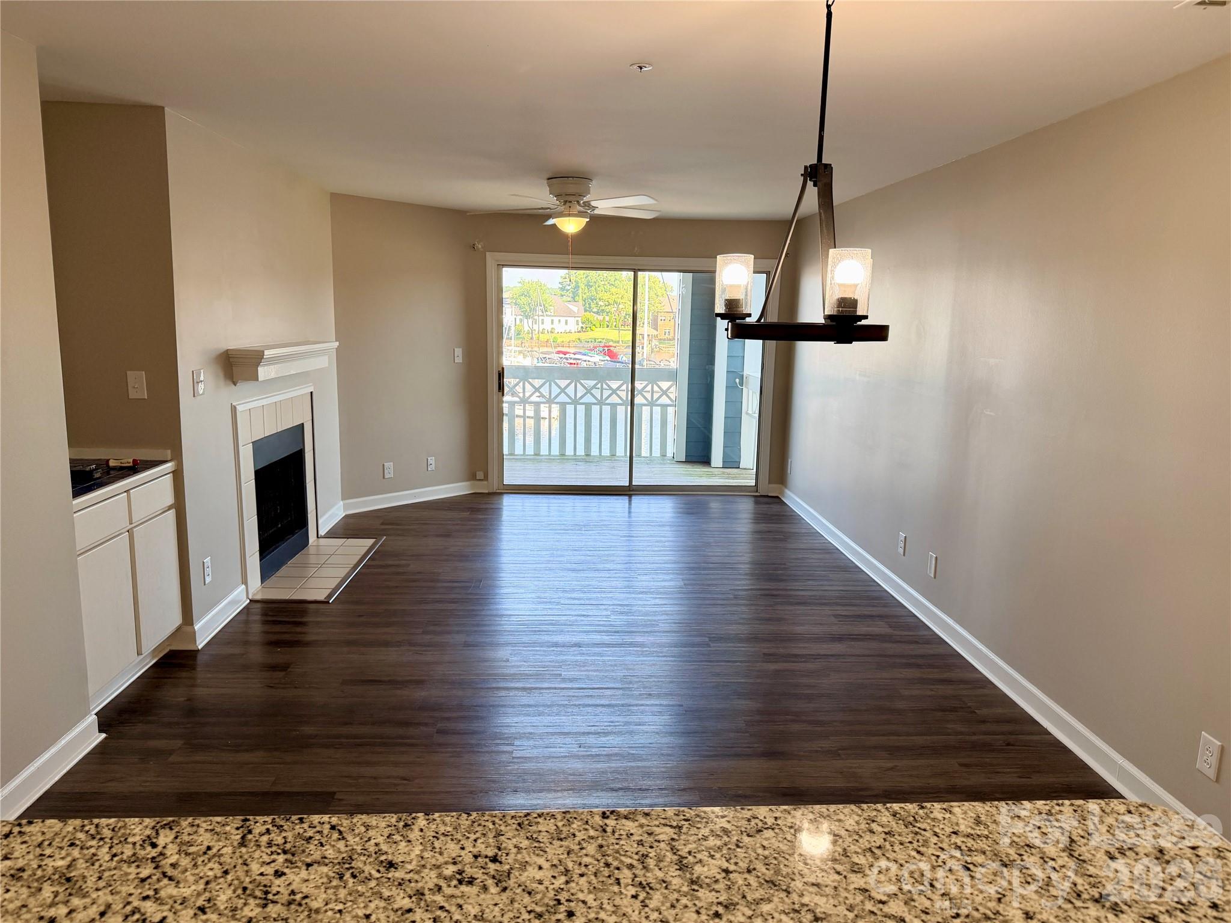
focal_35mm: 24
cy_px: 462
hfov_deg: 71.6
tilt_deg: -10.6
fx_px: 853
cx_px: 616
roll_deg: -1.4
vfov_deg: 56.8
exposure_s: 1/205
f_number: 1.78
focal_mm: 6.76
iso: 125
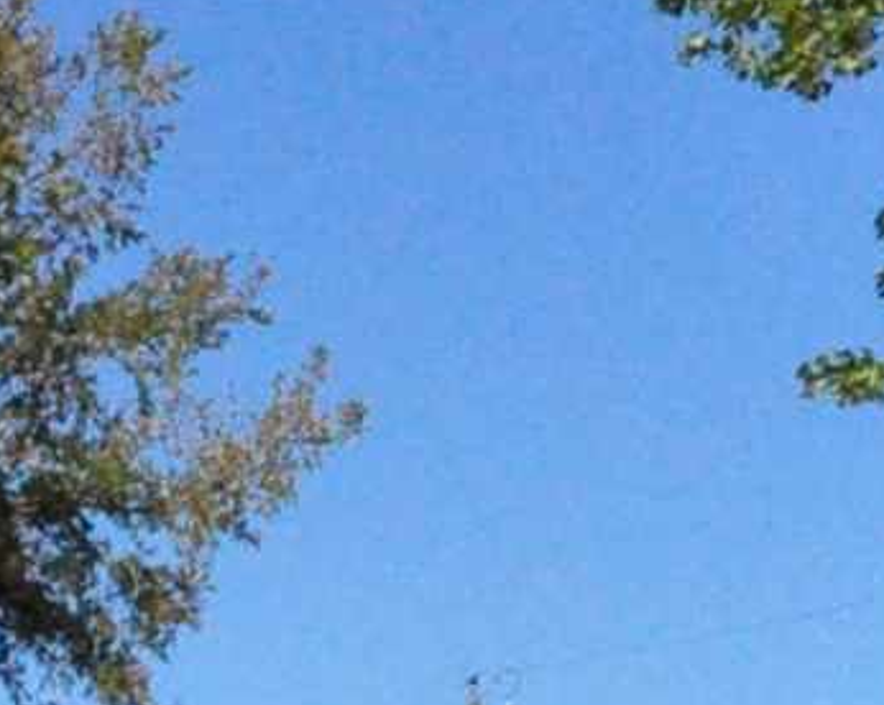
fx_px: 5880
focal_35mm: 225
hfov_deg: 8.1
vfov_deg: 6.5
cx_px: -1088
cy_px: 1717
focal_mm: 18
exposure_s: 1/1250
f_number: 22
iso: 2500
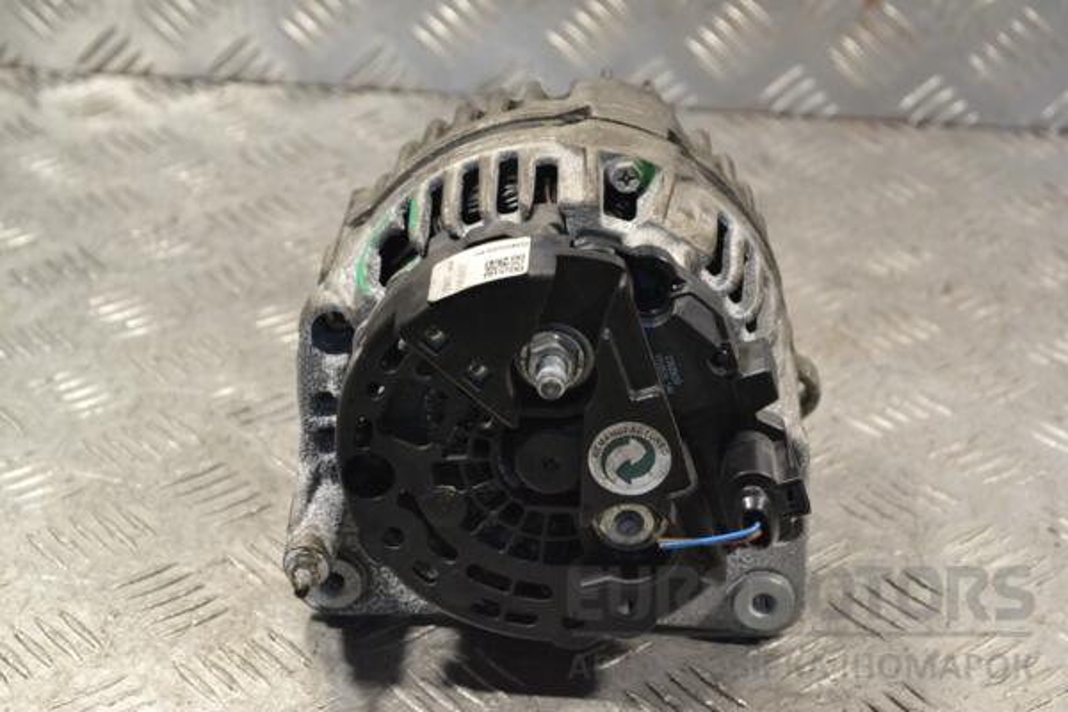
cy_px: 356
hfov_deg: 24.6
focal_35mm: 82
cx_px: 534
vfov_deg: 16.6
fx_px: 2447
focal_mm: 55
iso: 3200
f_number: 8
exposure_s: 1/250
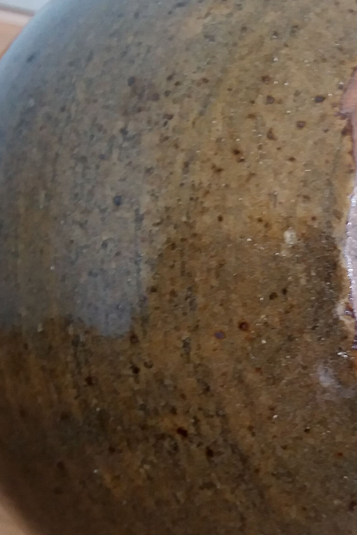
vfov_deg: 31.9
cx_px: 321
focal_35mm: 63
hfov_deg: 21.1
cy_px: 293
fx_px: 937
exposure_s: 1/24
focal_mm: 3.7
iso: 160
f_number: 1.9
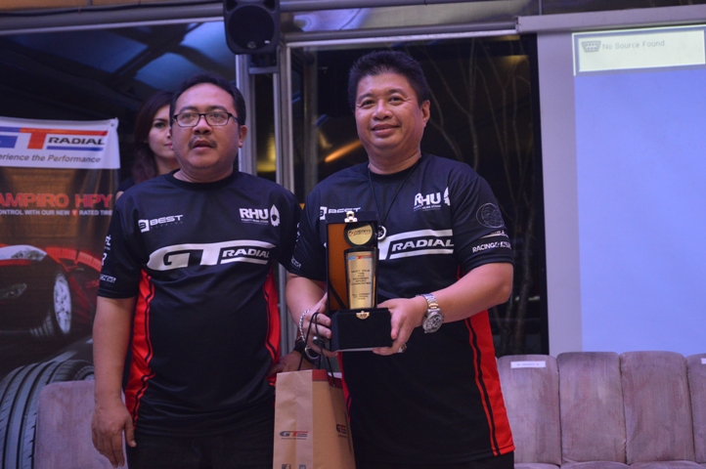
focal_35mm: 60
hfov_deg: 33.4
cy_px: 234
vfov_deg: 22.6
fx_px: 1176
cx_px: 353
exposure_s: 1/25
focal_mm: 40
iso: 1600
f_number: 4.5
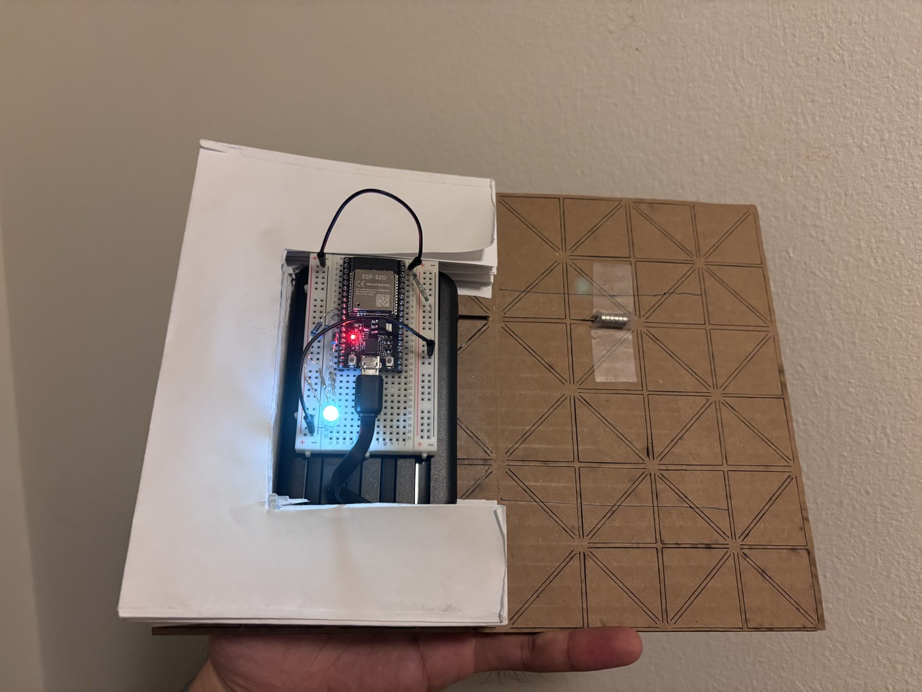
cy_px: 346
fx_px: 693
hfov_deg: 67.3
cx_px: 461
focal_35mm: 26
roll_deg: -1.7
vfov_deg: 53.1
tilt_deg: -10.5
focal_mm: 5.96
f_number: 1.6
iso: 400
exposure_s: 1/40
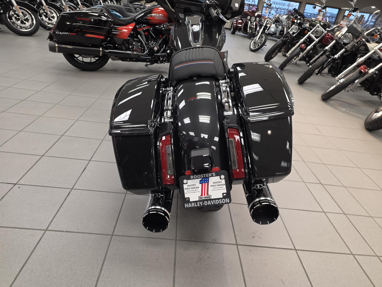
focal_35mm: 23
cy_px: 144
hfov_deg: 73.9
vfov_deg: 58.9
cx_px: 191
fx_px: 254
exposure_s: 1/120
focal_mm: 6.25
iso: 200
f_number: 1.7
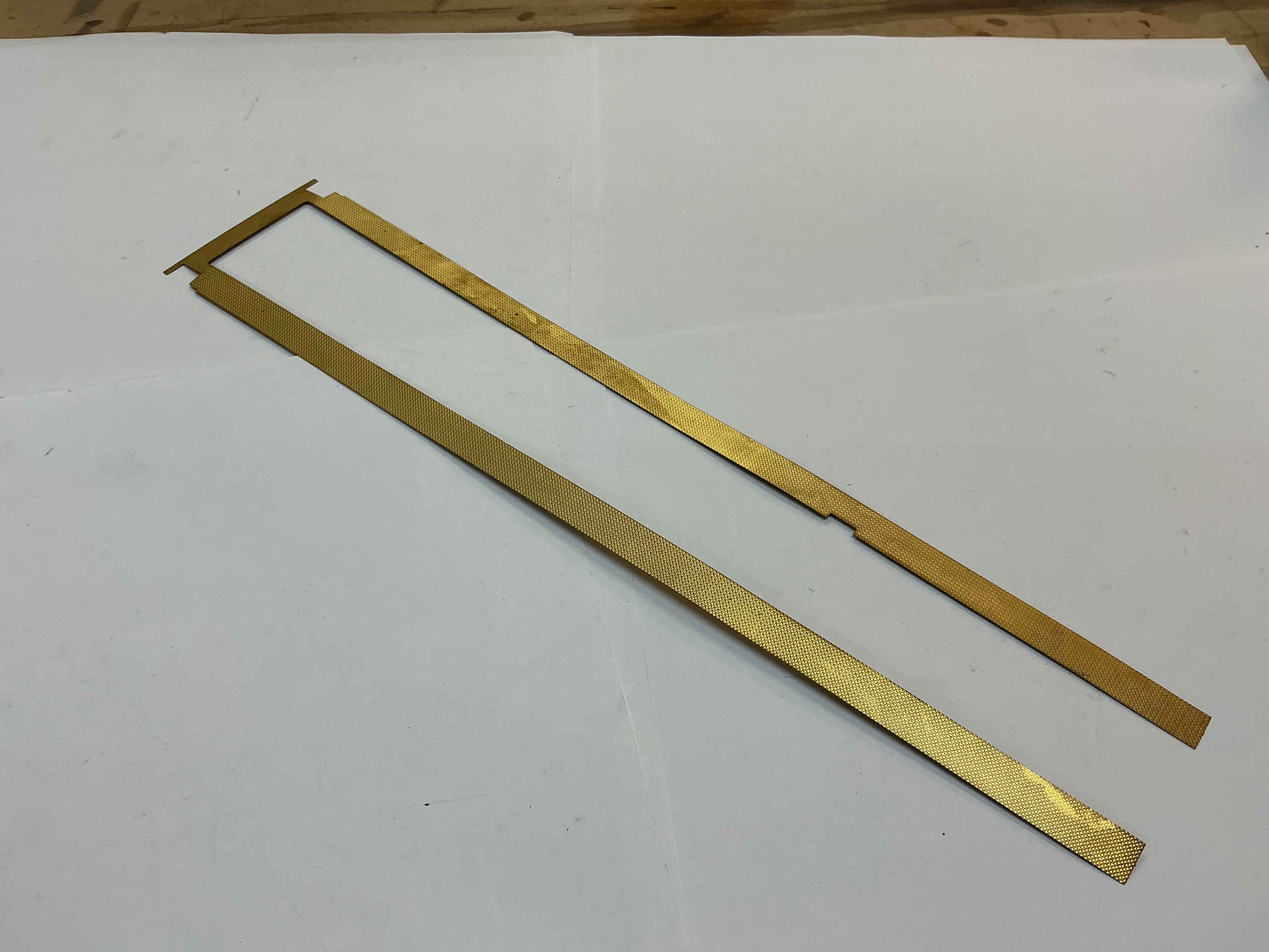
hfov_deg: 61.7
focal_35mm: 29
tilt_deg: -52.9
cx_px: 634
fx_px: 1063
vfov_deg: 48.2
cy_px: 476
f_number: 1.8
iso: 16
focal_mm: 3
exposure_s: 1/111
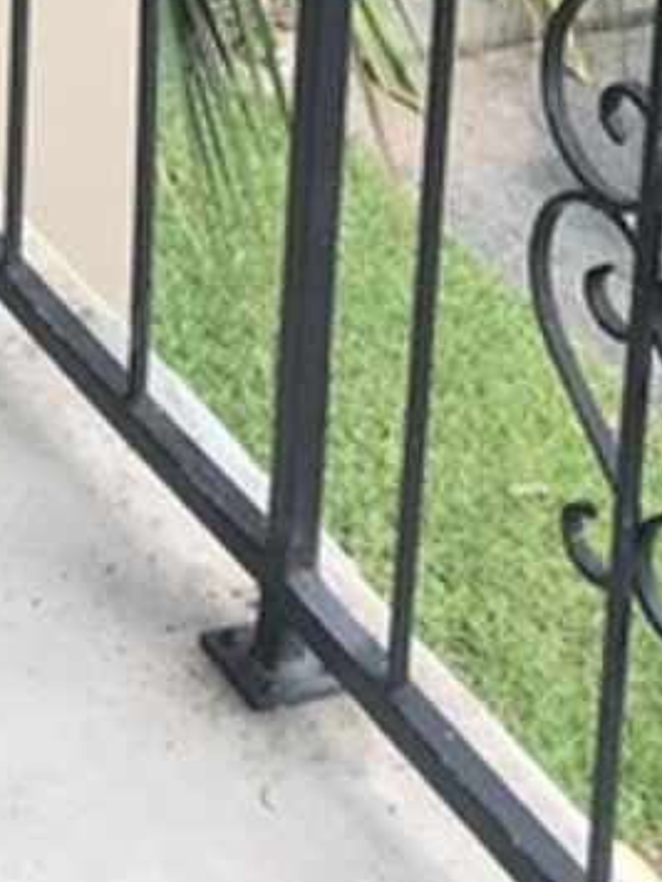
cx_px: -310
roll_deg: -1.6
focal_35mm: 134
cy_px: -813
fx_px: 3417
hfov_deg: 10.7
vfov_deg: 13.0
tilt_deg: -11.8
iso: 20
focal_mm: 3.99
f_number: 1.8
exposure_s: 1/313
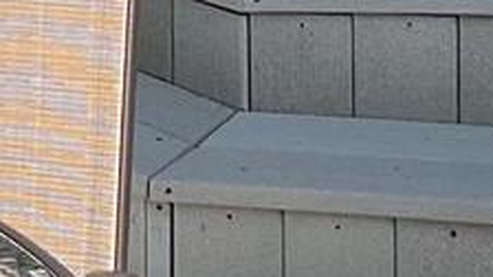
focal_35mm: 203
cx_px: -37
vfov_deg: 5.6
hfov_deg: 10.5
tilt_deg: -6.6
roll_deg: -0.2
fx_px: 2654
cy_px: -519
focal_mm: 3
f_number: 1.8
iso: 16
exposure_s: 1/1250
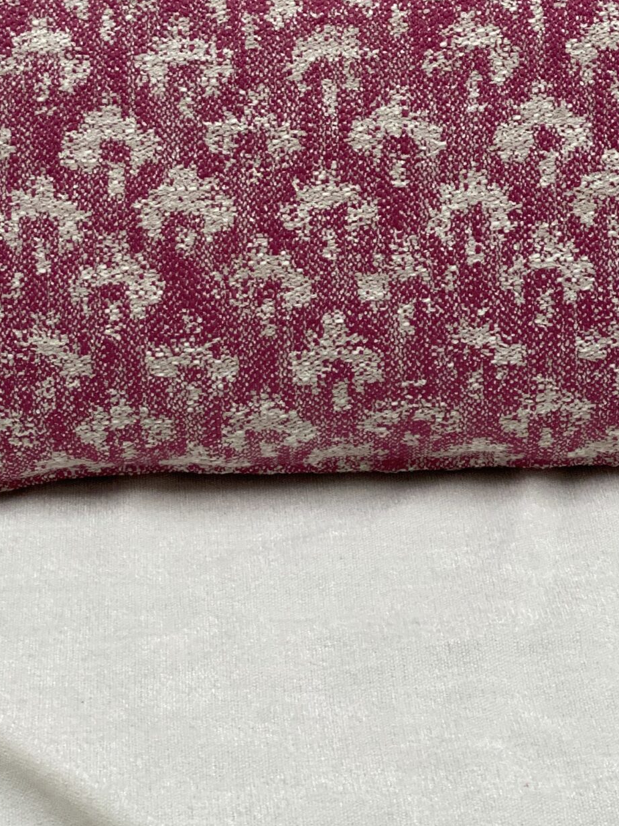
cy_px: 135
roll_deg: +1.6
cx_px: 322
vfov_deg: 18.0
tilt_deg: -25.9
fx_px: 2576
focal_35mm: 108
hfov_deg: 13.7
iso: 160
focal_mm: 6
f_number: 2
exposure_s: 1/122
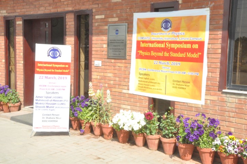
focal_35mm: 48
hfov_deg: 41.2
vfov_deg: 28.0
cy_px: 82
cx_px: 124
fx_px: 329
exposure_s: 1/200
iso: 2000
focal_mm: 32
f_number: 29
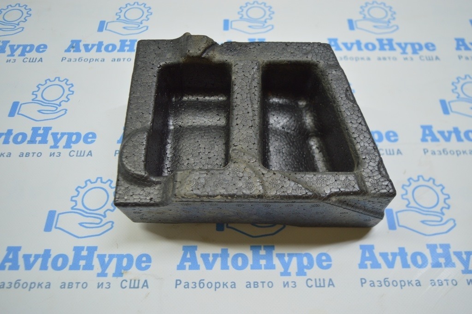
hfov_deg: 59.5
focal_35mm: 32
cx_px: 236
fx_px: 413
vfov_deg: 41.6
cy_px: 157
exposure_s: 1/80
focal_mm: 21
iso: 400
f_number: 3.8
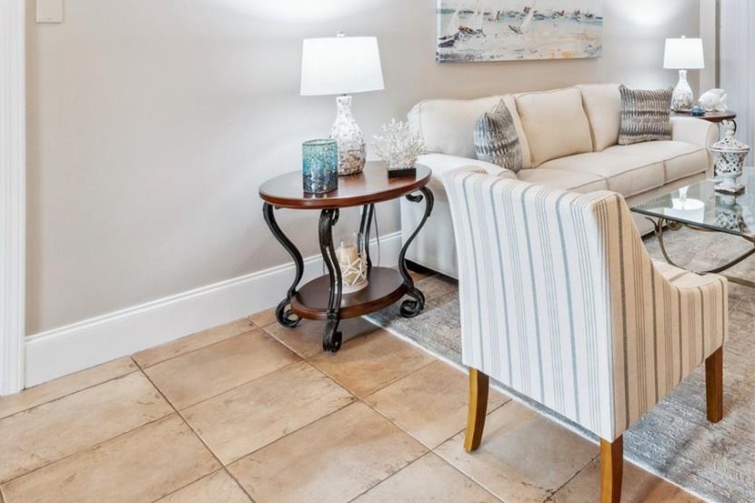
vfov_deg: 42.0
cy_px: 35
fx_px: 586
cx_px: 618
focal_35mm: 28
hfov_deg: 59.7
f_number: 7.1
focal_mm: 14.5
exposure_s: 1/6
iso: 320
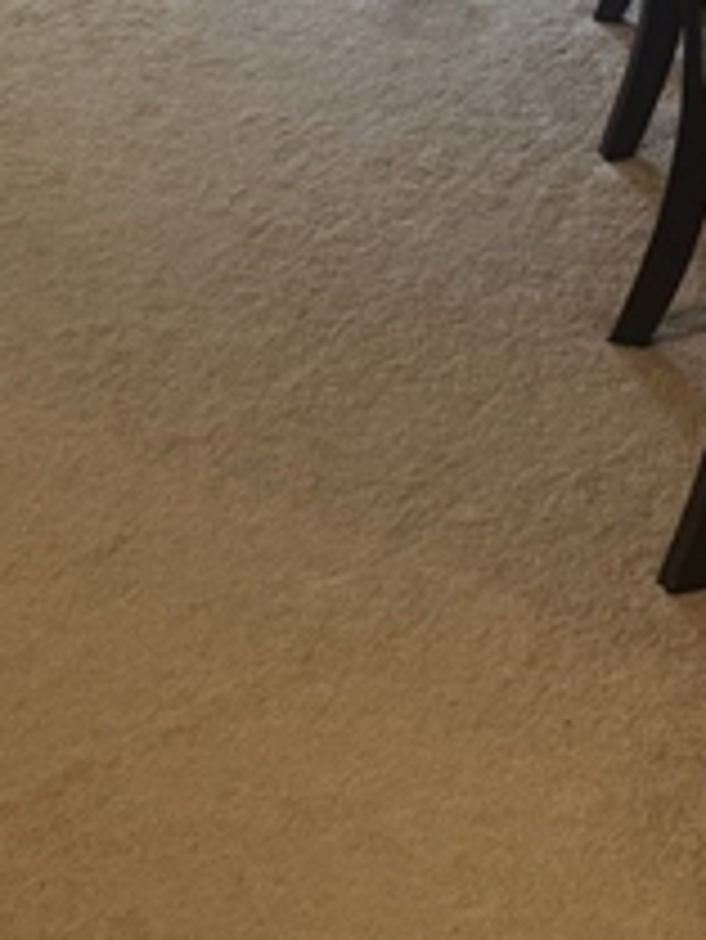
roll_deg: +1.1
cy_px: -468
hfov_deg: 16.8
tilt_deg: -13.2
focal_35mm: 88
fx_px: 2391
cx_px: 310
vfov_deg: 19.4
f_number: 1.78
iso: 200
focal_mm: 6.76
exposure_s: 1/60
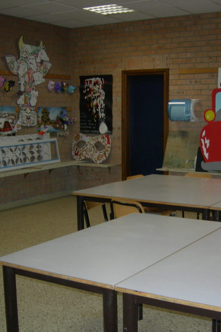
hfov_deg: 26.1
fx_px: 470
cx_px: 167
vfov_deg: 38.9
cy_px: 169
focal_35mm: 51
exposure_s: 1/60.1
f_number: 2.7
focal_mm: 7.5
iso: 141
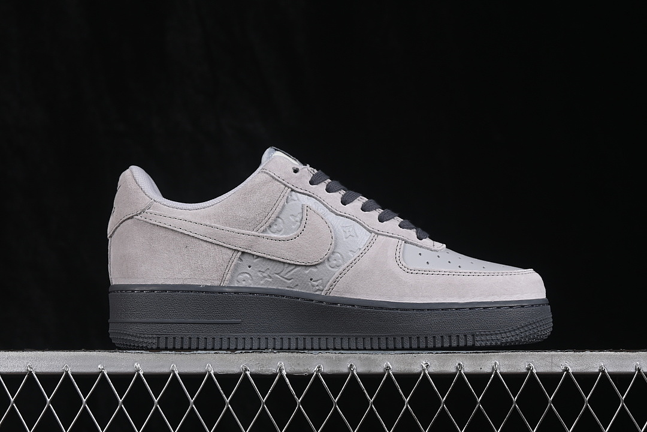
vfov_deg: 18.2
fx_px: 1348
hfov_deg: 27.0
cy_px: 216
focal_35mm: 75
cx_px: 324
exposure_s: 1/80
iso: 160
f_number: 8
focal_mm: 50
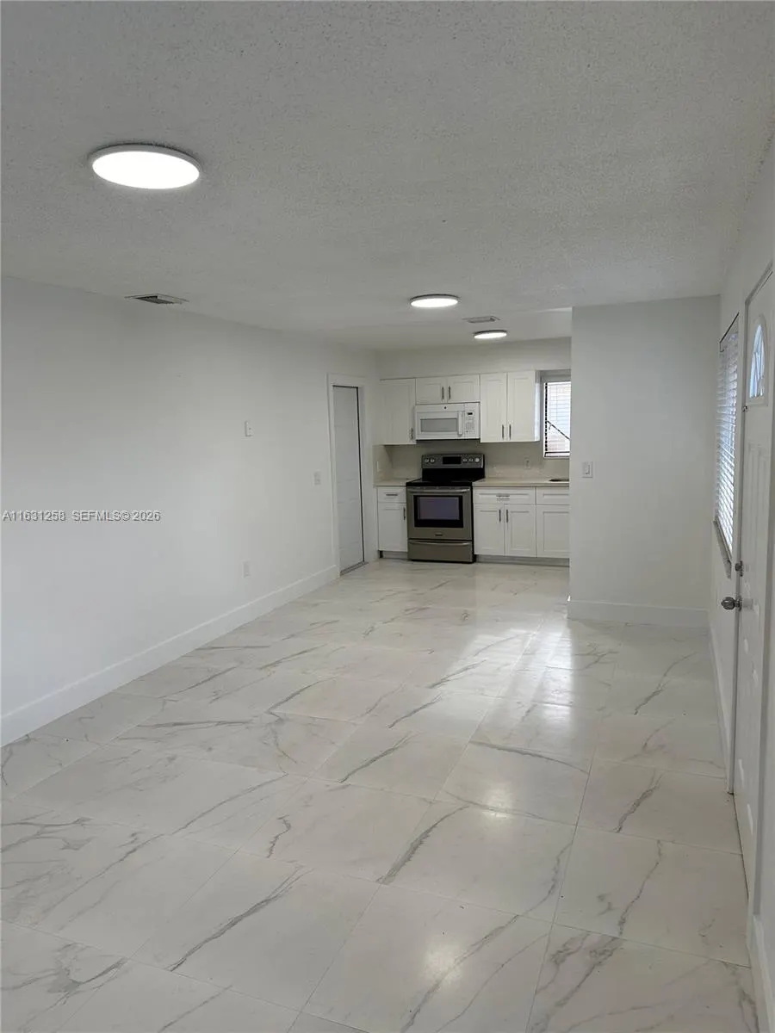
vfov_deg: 71.6
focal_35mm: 24
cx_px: 388
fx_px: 716
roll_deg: +1.0
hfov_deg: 56.8
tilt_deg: -6.6
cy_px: 516
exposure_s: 1/166
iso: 100
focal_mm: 6.86
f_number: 1.78
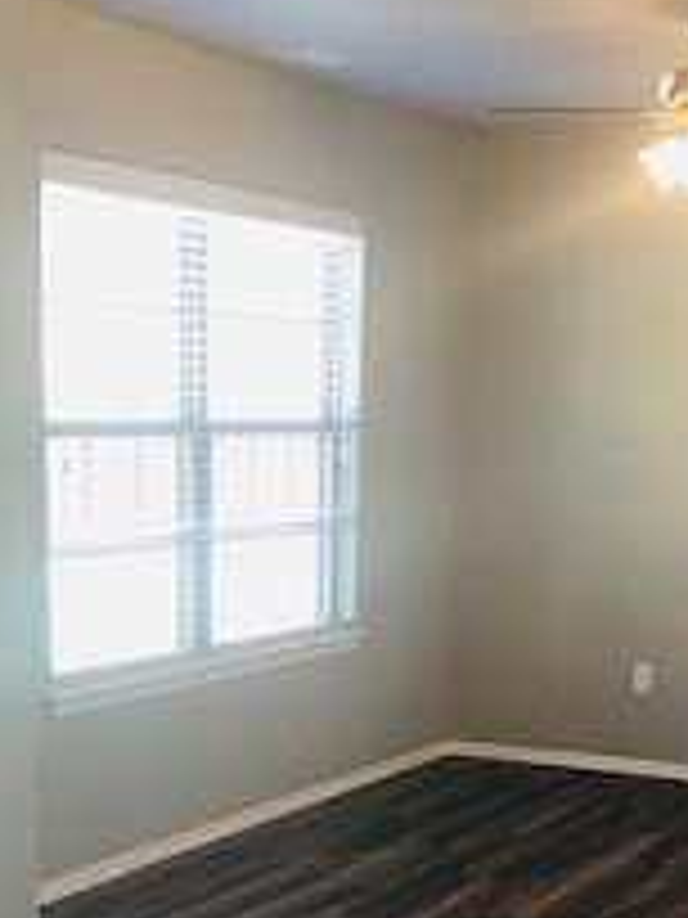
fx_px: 1749
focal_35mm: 66
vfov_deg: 28.0
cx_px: 405
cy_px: 864
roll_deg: -1.1
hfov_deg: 22.2
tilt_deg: -13.9
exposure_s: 1/30
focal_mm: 4
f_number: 1.8
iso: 40
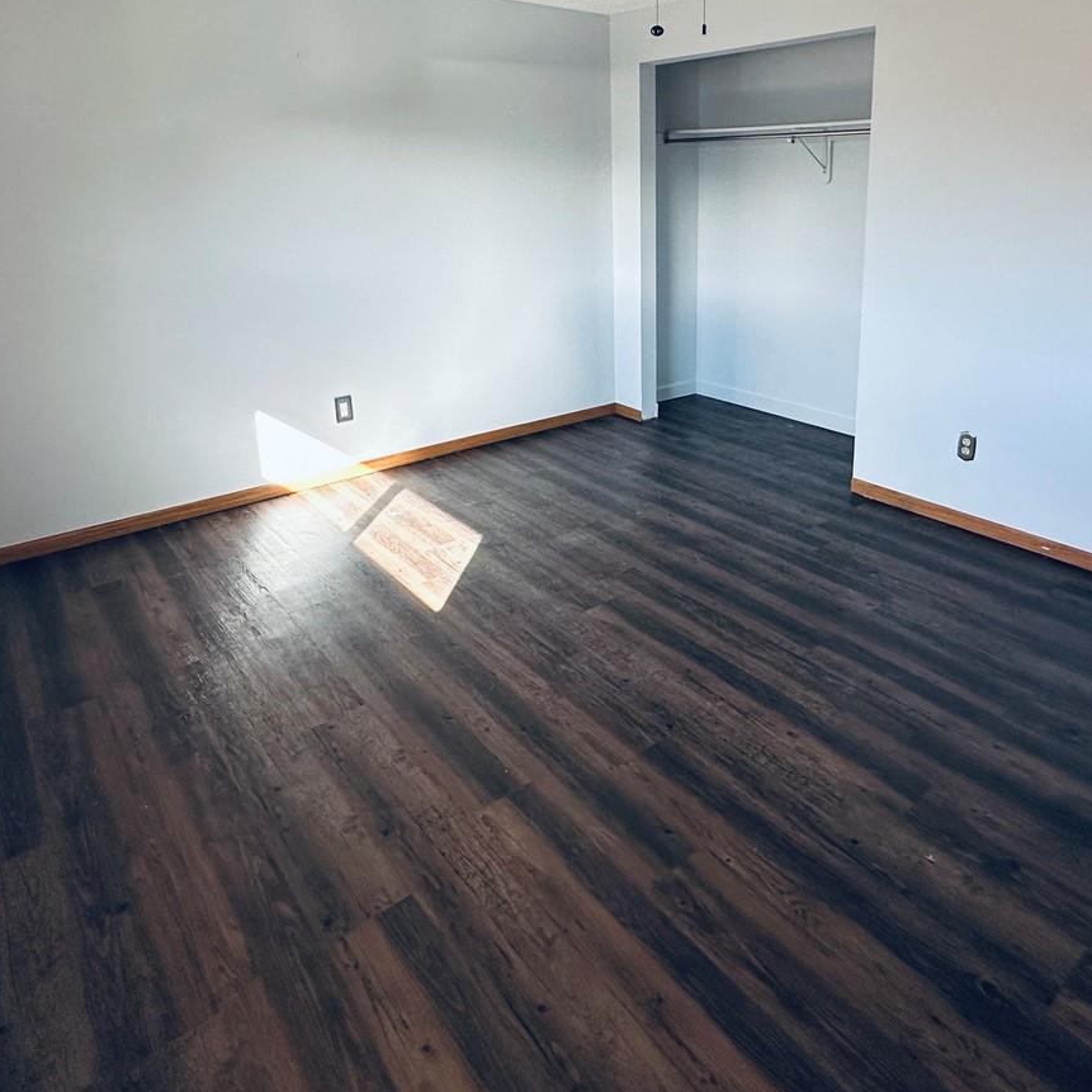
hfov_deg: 66.8
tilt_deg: -12.0
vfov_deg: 65.4
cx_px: 634
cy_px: 359
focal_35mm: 23
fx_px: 821
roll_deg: +0.1
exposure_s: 1/120
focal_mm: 2.22
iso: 200
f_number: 2.2
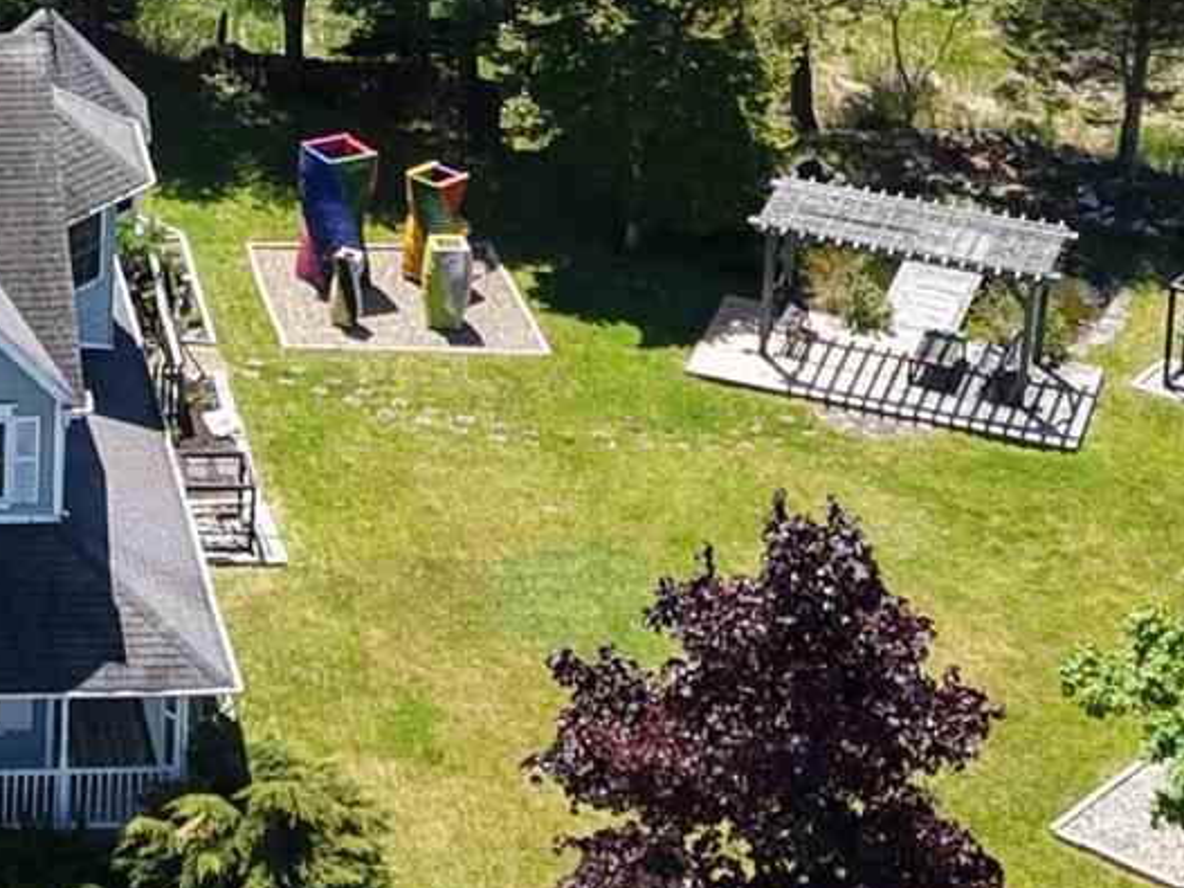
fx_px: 4787
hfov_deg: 13.7
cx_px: -180
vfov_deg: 10.4
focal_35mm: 140
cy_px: -160
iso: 250
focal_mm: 8.67
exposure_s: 1/2500
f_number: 1.8
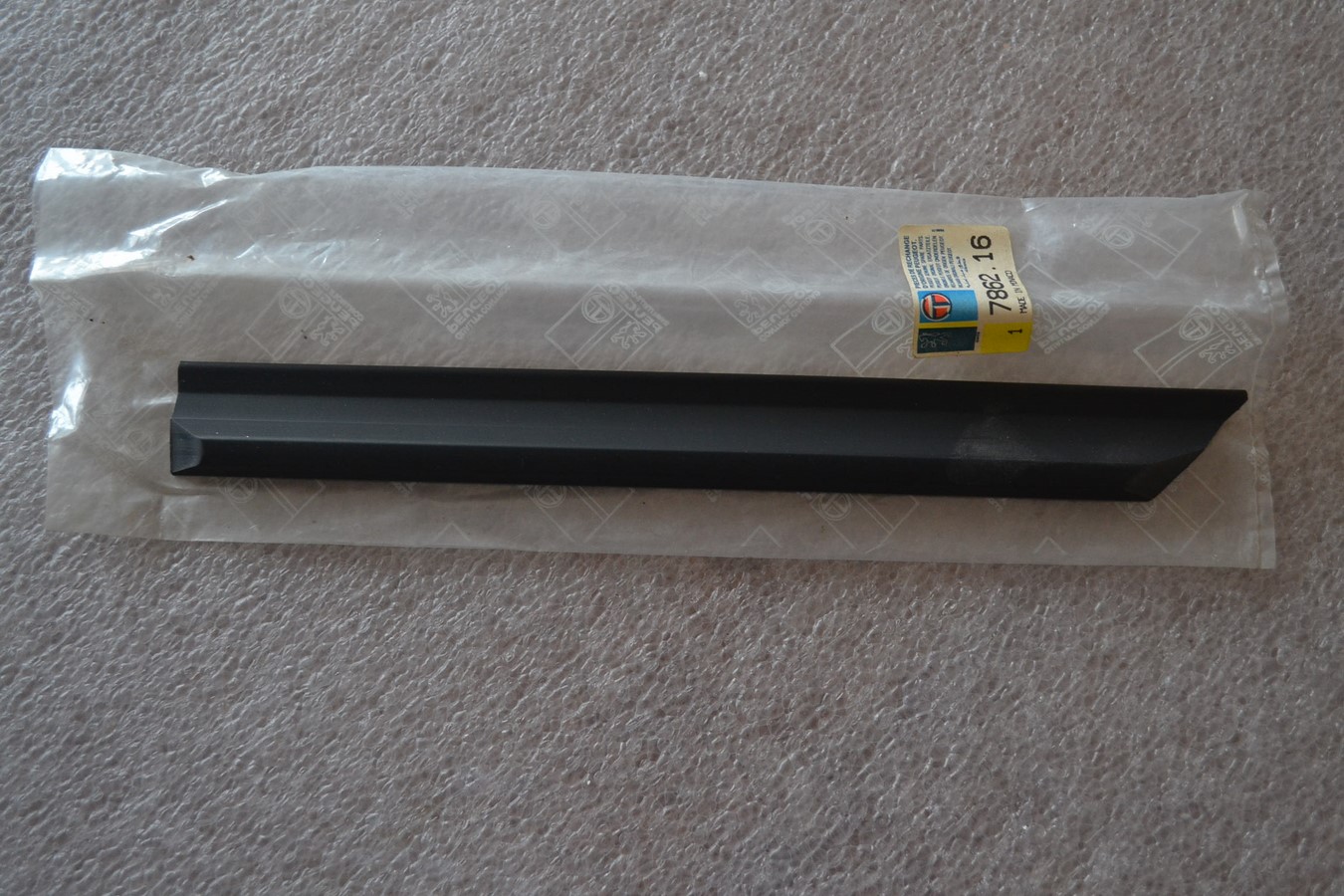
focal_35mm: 36
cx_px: 672
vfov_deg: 36.9
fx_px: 1344
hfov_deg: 53.1
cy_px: 448
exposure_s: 1/60
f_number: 4
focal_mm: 24
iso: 1000
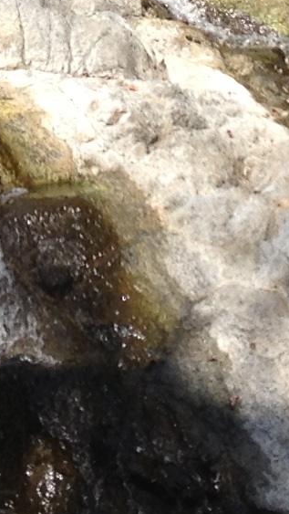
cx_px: -14
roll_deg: +1.1
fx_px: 3009
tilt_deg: -2.1
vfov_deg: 9.5
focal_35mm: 221
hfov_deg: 5.5
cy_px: -196
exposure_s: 1/951
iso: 50
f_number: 2.4
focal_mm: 4.28
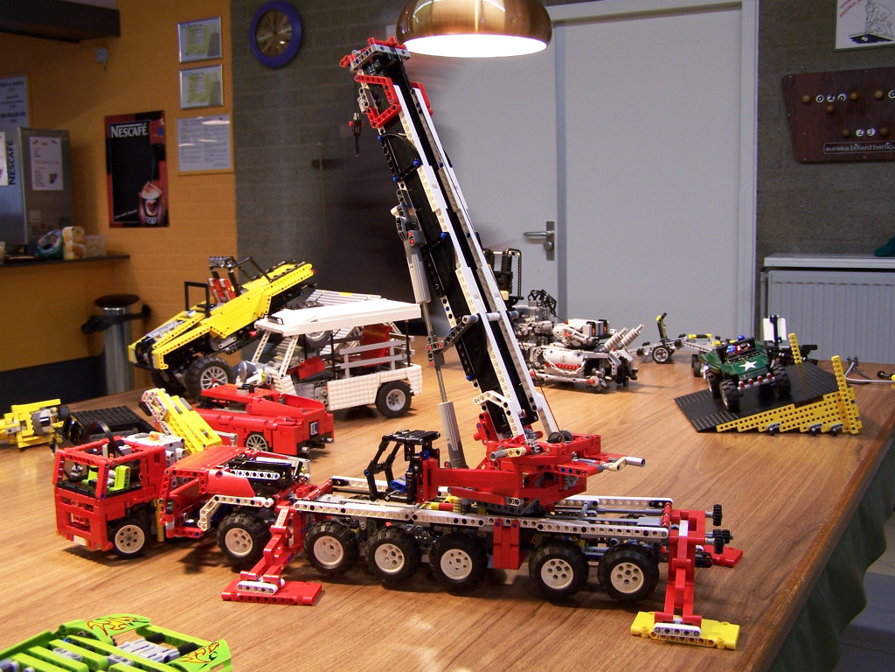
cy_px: 336
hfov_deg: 49.0
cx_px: 448
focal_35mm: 38
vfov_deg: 37.7
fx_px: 982
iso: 80
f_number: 2.8
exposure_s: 1/8
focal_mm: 6.3
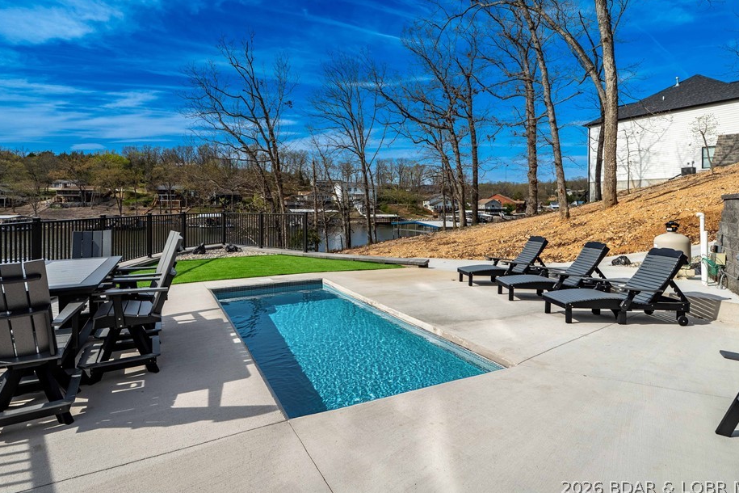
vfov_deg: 64.2
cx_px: 333
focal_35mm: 19
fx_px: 390
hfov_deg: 86.6
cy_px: 208
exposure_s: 1/4000
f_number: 8
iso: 320
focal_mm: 16
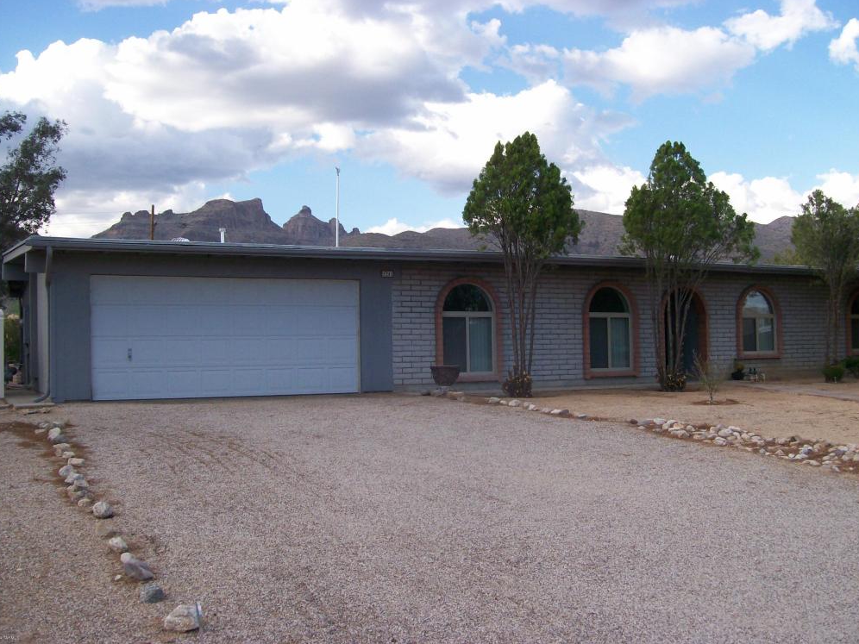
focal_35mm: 37
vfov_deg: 38.7
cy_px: 328
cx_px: 430
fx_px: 918
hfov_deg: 50.1
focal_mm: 6
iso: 80
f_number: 2.7
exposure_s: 1/598
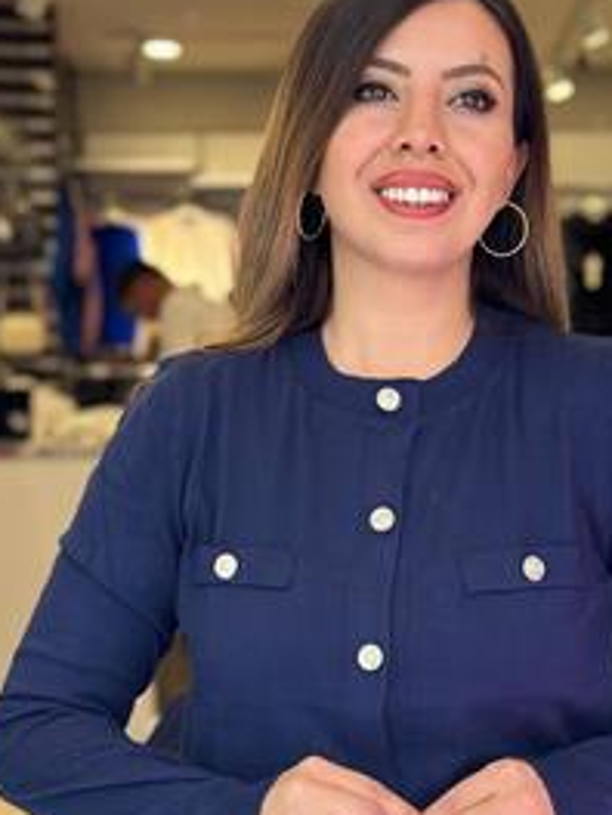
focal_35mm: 75
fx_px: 1768
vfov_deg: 25.9
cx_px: 411
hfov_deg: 19.6
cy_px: 480
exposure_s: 1/135
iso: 100
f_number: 1.78
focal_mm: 6.86
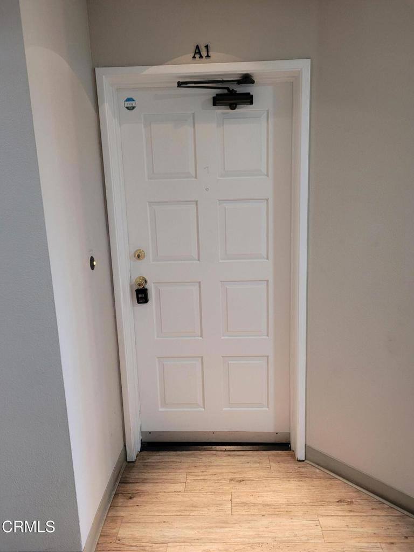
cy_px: 276
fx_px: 415
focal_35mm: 26
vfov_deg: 67.3
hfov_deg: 53.1
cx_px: 207
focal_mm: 5.4
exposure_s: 1/60
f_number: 1.8
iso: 200
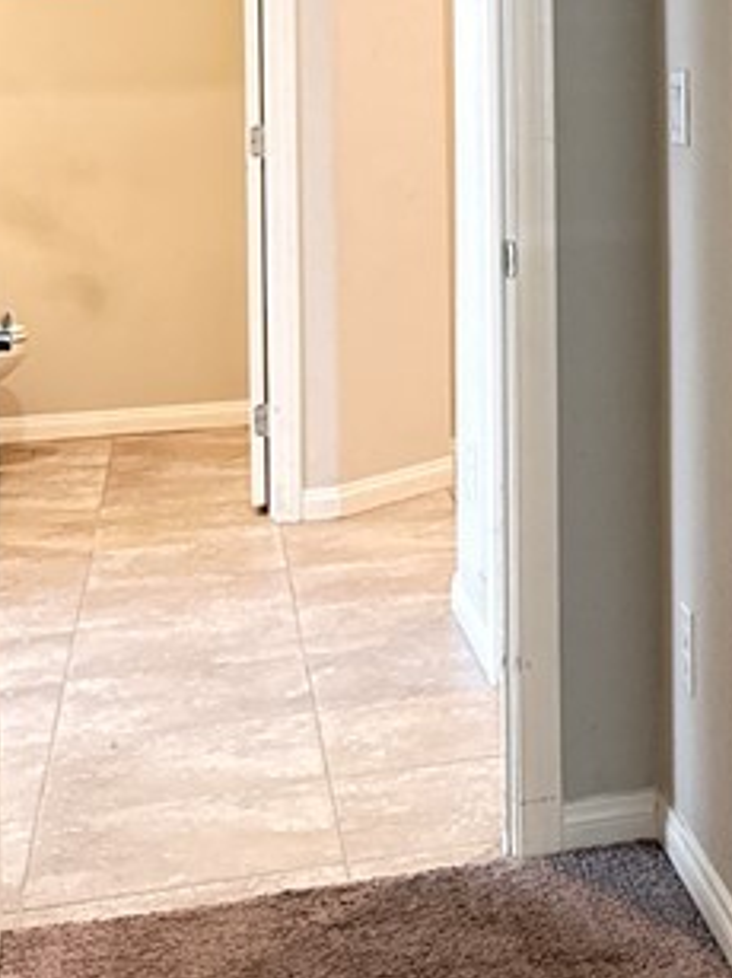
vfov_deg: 23.5
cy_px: 16
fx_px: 2257
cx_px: 1162
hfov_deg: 16.5
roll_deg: +0.7
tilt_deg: +0.7
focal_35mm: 80
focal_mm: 6.76
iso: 640
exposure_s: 1/60
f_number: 1.78
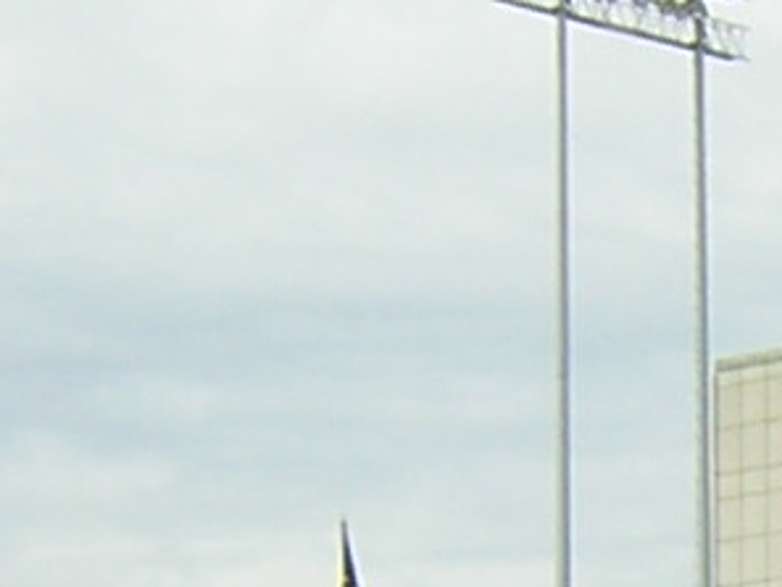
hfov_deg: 9.8
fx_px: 4384
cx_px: 1222
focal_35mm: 194
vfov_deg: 7.4
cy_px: 1066
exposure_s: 1/294
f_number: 5.2
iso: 100
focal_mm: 4.7
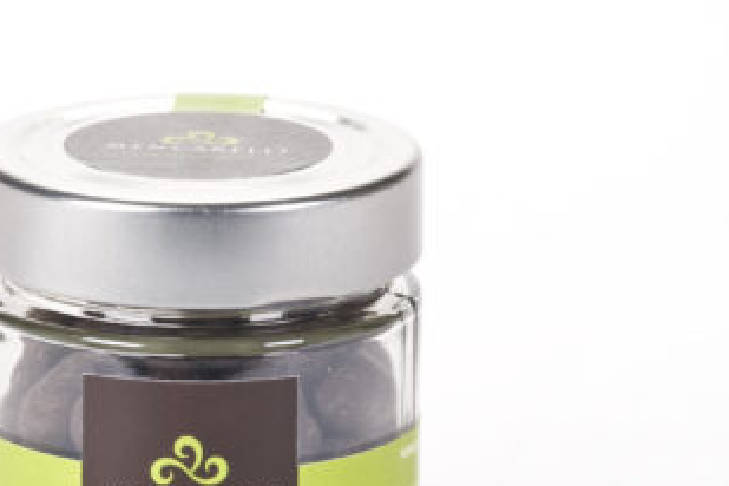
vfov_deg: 3.8
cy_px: 362
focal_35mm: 360
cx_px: 177
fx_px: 7289
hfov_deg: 5.7
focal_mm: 145
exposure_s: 1/125
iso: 125
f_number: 22
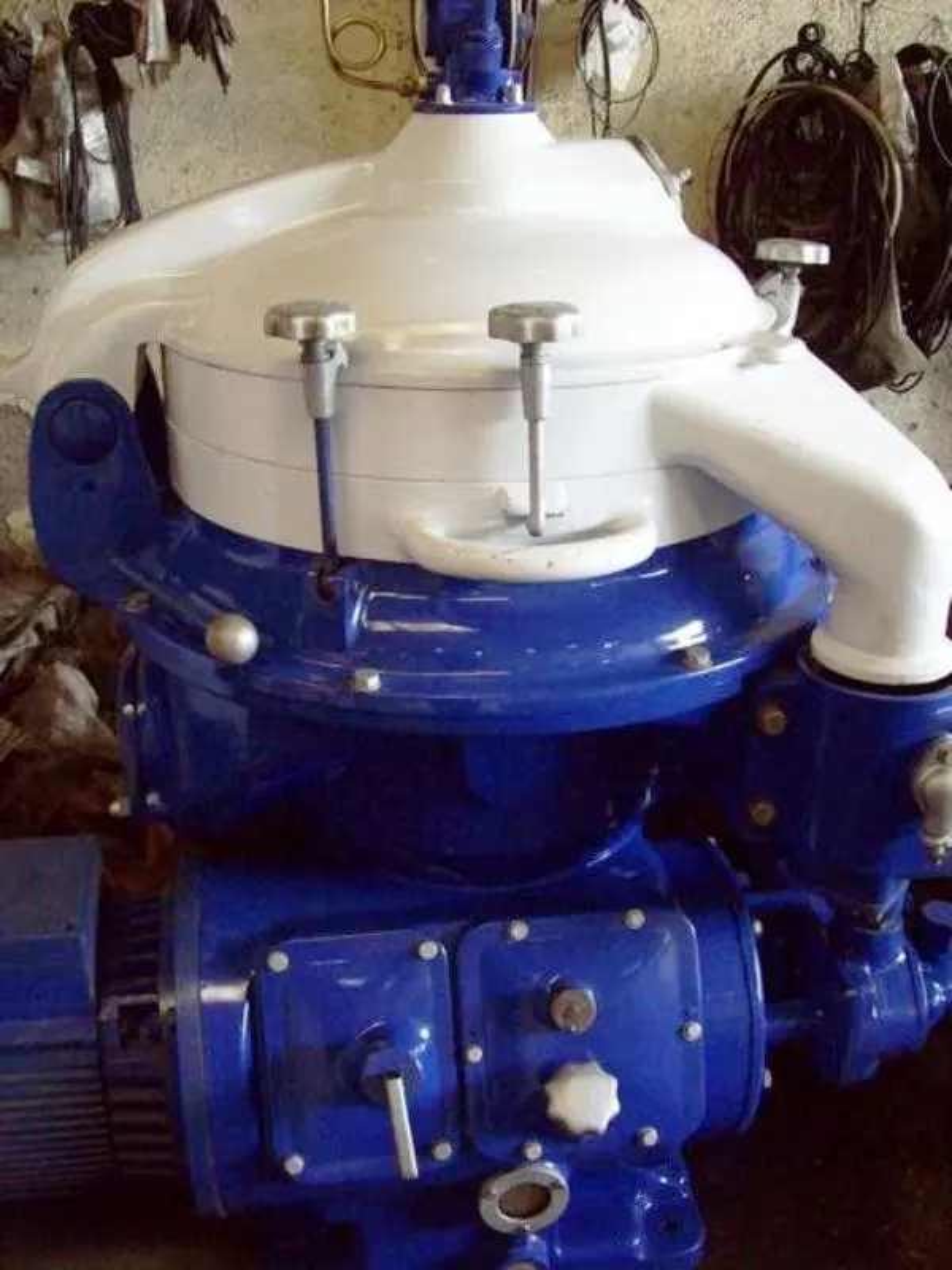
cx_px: 476
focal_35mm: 36
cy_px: 635
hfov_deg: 39.7
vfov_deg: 51.4
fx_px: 1320
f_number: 2.7
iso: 200
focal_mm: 6
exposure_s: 1/64
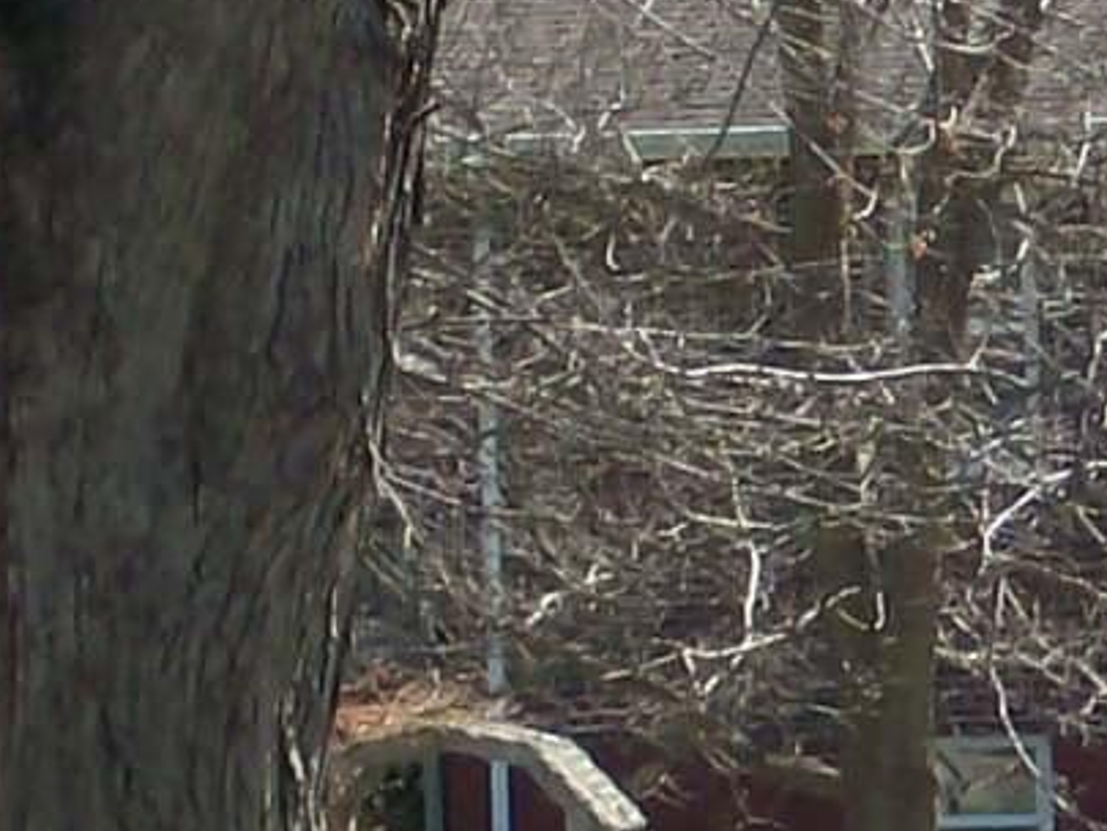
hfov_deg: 4.0
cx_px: 1714
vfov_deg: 3.0
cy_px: 987
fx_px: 15835
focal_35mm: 495
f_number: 4.3
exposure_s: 1/364
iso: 80
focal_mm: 14.3
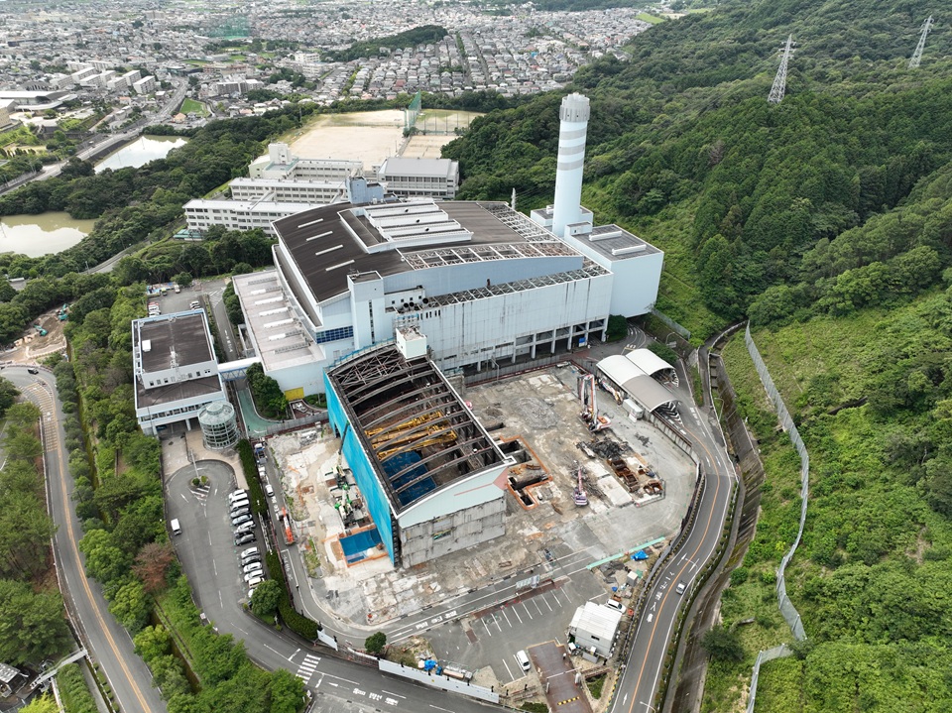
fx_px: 660
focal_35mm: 24
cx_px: 476
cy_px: 356
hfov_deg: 71.6
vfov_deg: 56.8
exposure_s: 1/800
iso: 130
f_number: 2.8
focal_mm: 12.29
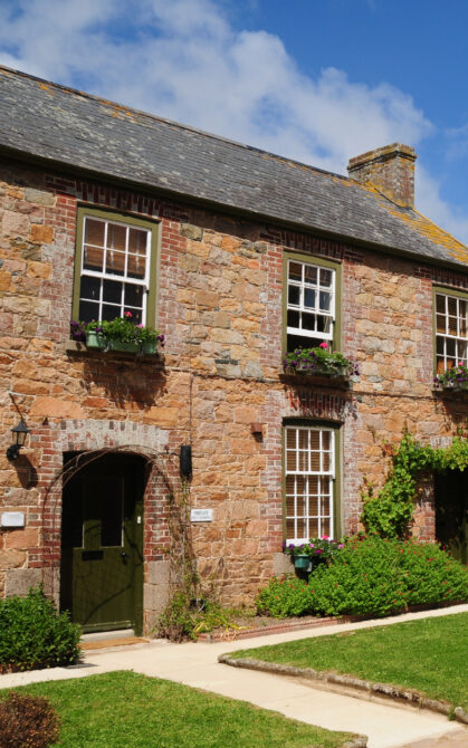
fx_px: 857
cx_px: 563
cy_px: 372
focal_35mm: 42
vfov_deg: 47.2
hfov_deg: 27.0
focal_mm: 18
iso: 200
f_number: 7.1
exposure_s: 1/640
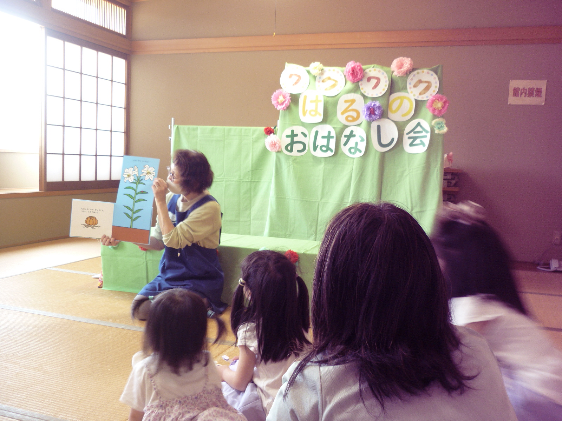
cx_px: 281
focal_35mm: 33
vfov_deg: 42.9
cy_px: 210
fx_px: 536
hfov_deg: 55.4
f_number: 2.8
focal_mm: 5.5
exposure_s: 1/13
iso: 100
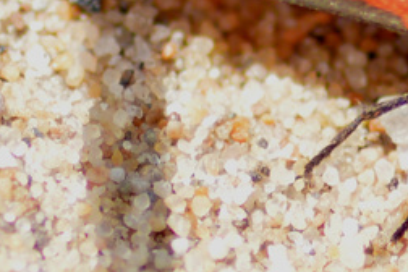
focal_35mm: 572
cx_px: 447
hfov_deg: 3.6
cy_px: -214
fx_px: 6482
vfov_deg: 2.4
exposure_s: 1/500
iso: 100
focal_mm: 100
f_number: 4
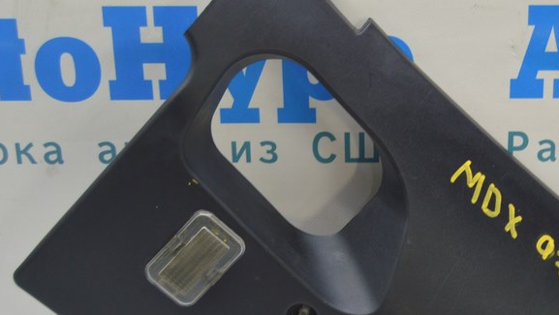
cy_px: 260
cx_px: 410
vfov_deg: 15.4
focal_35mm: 78
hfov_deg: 26.9
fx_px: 1157
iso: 400
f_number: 5.6
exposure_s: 1/20
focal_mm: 28
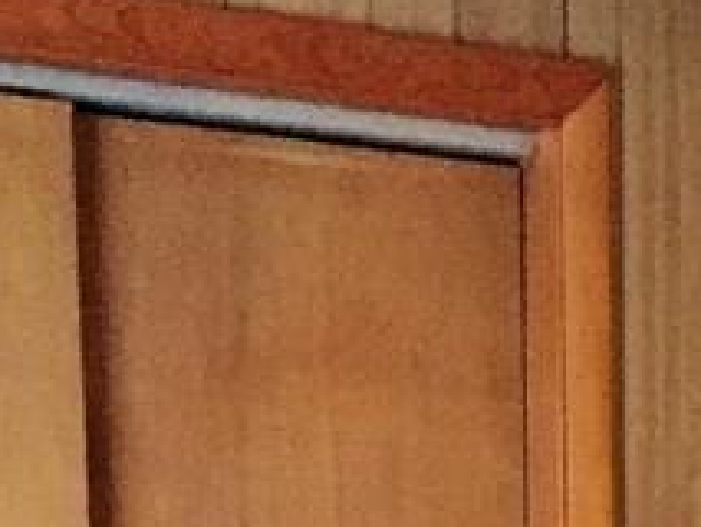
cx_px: 813
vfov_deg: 9.2
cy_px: 1143
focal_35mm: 149
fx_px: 3019
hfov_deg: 12.9
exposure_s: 1/15
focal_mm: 3.3
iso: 500
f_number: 2.4
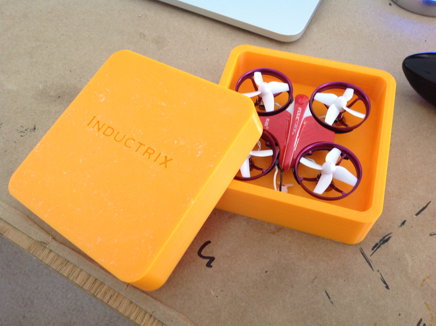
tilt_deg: -59.9
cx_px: 218
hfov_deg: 52.7
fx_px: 440
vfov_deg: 40.6
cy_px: 163
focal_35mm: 35
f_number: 2.4
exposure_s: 1/15
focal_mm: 4.28
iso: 100
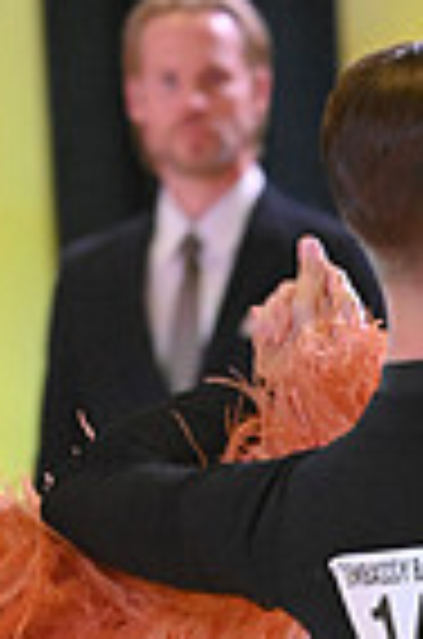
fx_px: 11972
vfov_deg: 3.0
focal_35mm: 676
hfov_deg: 2.0
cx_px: 803
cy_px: 1035
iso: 4000
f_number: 5
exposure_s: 1/400
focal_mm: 165
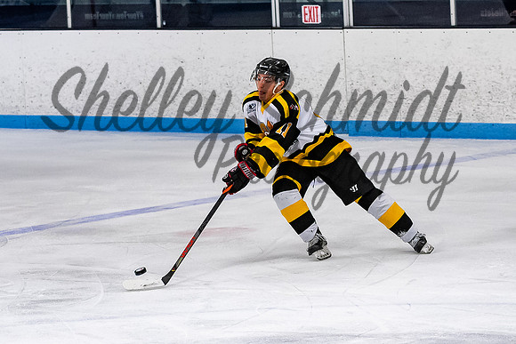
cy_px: 171
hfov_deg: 7.9
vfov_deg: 5.3
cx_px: 267
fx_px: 3744
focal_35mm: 261
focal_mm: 90
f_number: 3.5
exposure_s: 1/800
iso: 2000
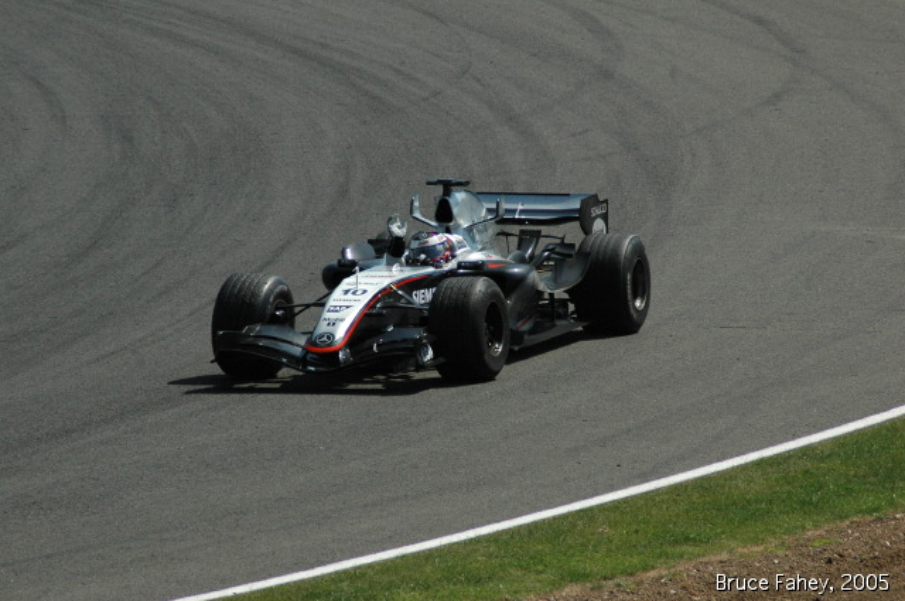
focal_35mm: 450
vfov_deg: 3.0
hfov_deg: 4.6
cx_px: 452
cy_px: 300
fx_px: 11298
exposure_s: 1/2500
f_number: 8
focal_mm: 300
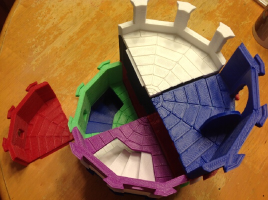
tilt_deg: -67.9
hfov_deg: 52.7
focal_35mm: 35
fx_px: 270
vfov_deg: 40.6
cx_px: 134
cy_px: 100
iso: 50
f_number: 2.4
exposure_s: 1/30
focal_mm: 4.28
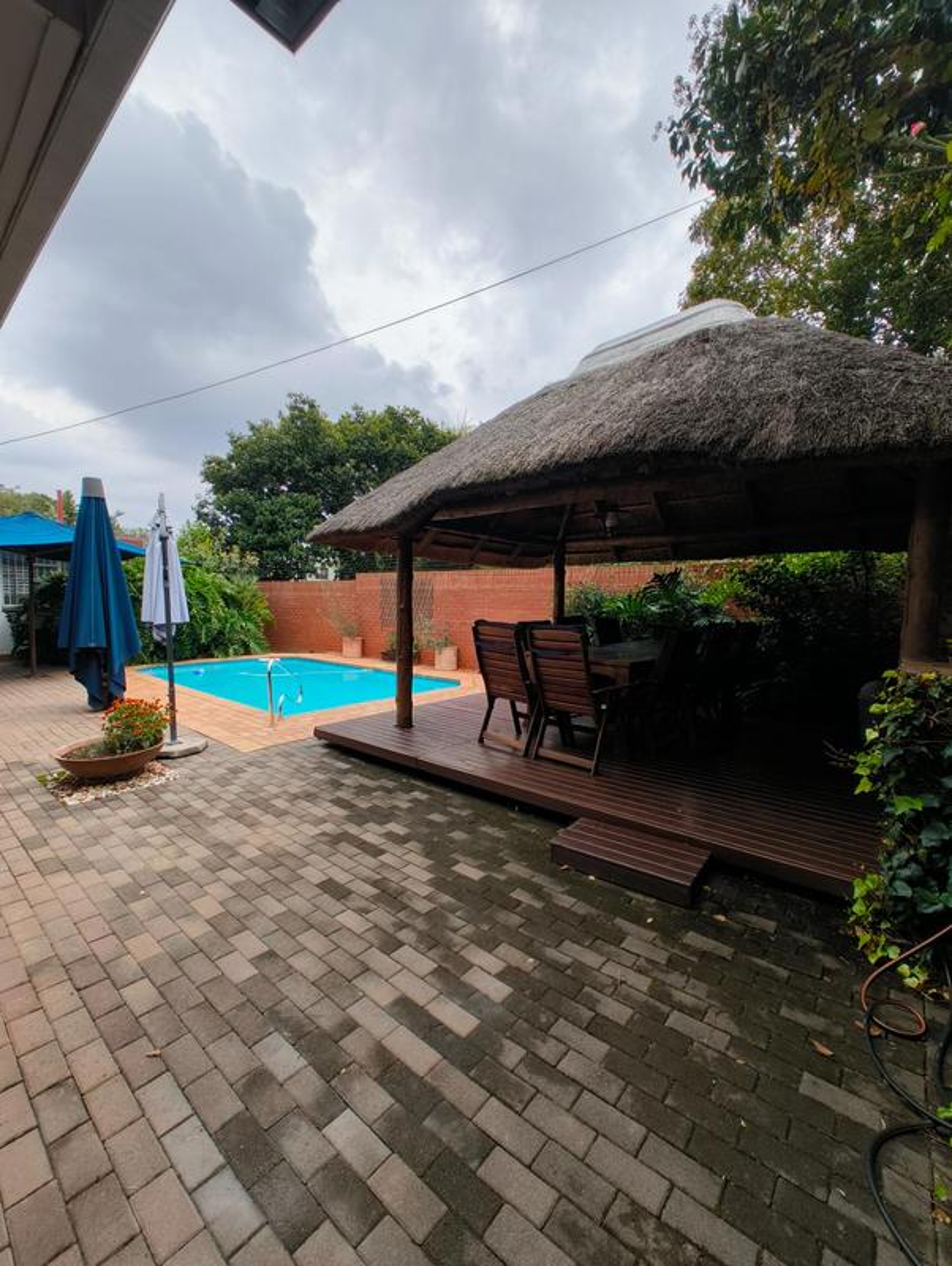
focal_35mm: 14
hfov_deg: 85.8
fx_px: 512
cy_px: 633
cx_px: 476
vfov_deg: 102.0
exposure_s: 1/100
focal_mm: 2.15
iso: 115
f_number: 2.2
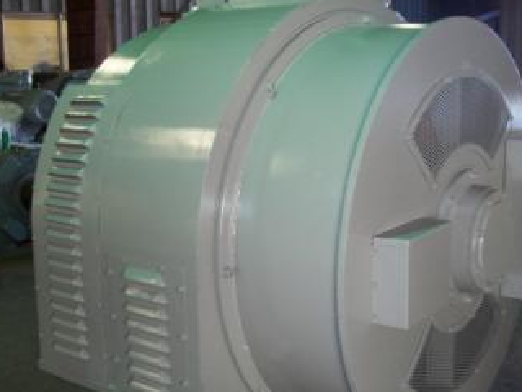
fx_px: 739
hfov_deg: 38.9
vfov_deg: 29.6
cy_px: 234
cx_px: 292
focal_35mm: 49
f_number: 3.1
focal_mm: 6.3
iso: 160
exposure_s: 1/30
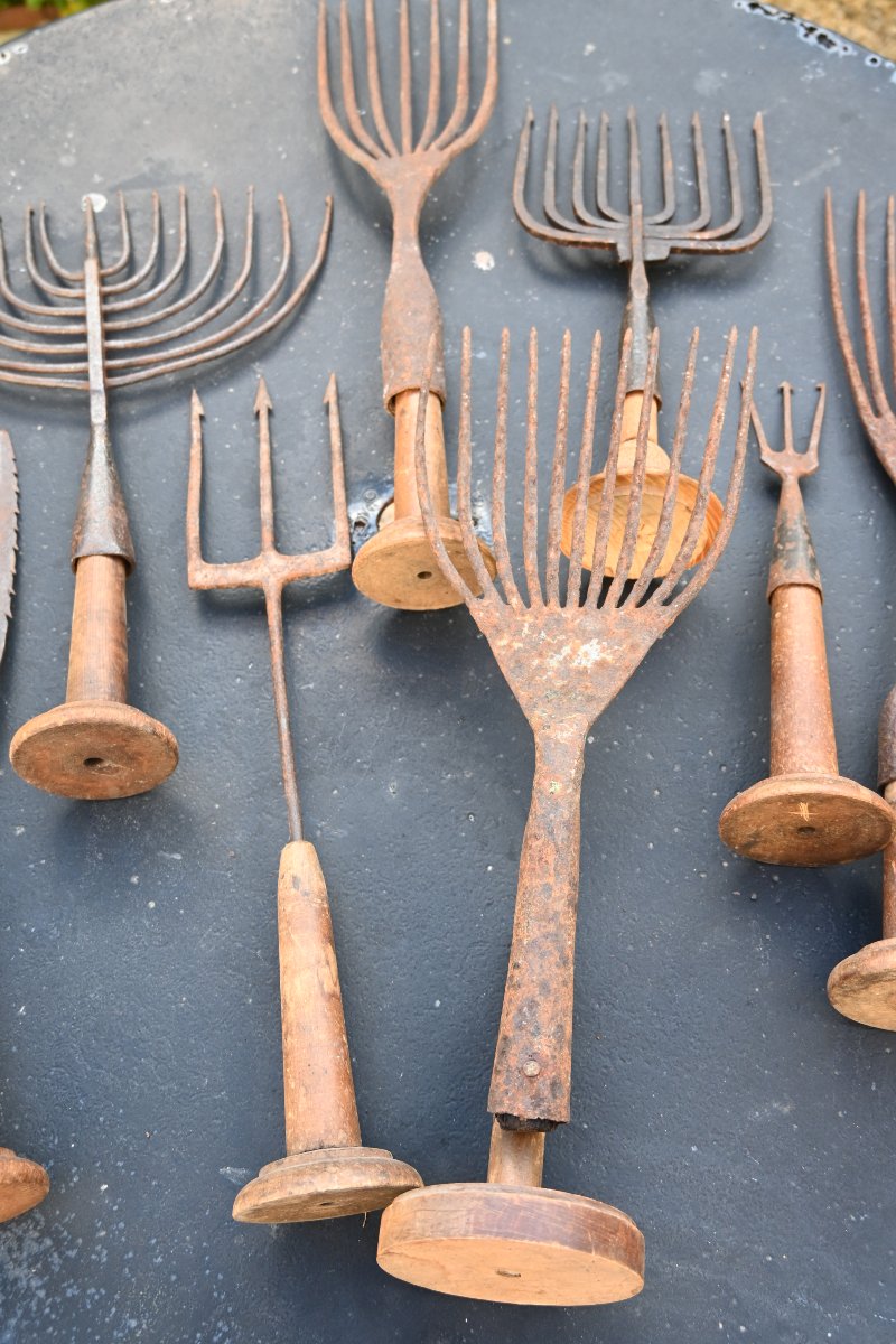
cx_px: 448
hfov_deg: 36.9
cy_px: 672
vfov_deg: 53.1
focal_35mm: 36
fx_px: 1344
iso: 400
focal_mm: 24
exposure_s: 1/250
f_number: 4
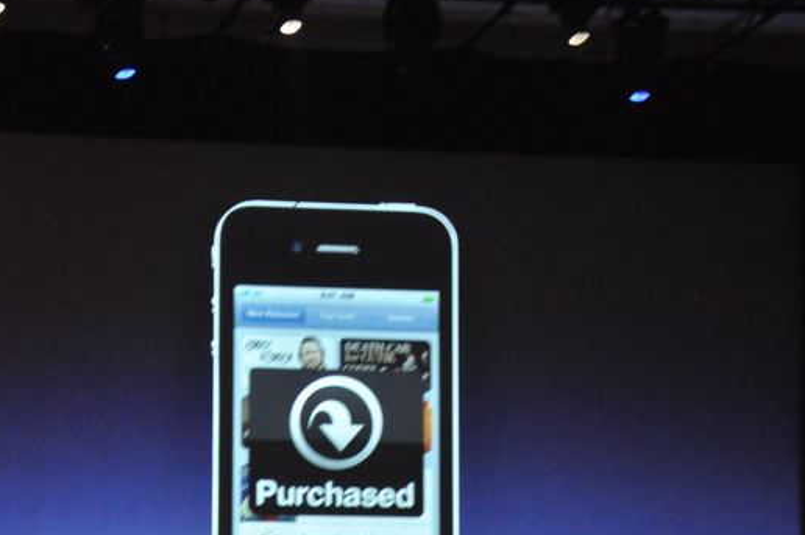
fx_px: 3060
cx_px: 339
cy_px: 358
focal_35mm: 137
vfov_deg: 10.0
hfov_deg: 15.0
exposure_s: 1/30
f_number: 5.3
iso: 3200
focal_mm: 62
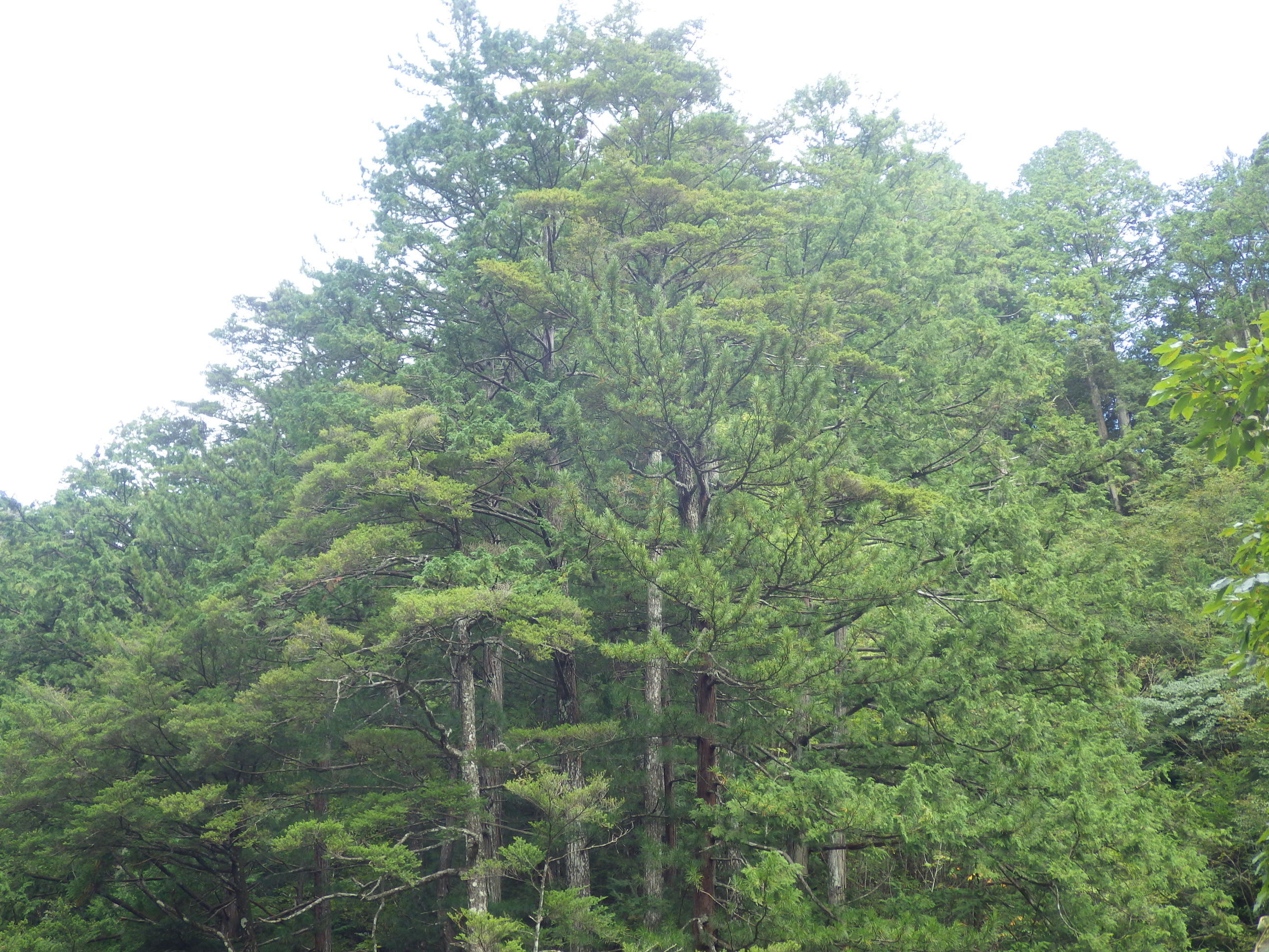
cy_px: 476
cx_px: 634
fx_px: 1430
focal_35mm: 39
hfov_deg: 47.9
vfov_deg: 36.8
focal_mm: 6.9
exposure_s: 1/80
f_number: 3.7
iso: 125
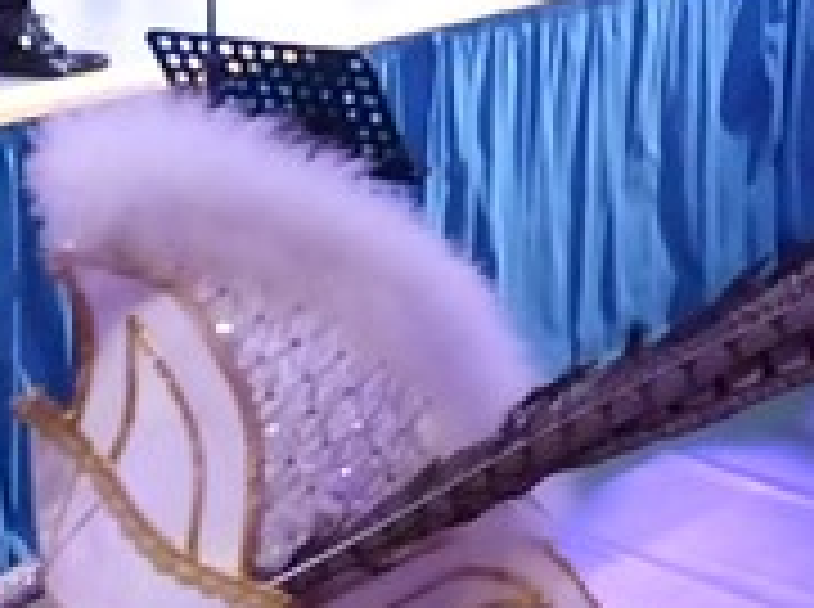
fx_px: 1995
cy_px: 844
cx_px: 27
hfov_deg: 22.3
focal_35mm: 85
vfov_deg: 16.2
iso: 1600
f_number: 2.8
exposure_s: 1/60
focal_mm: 4.5
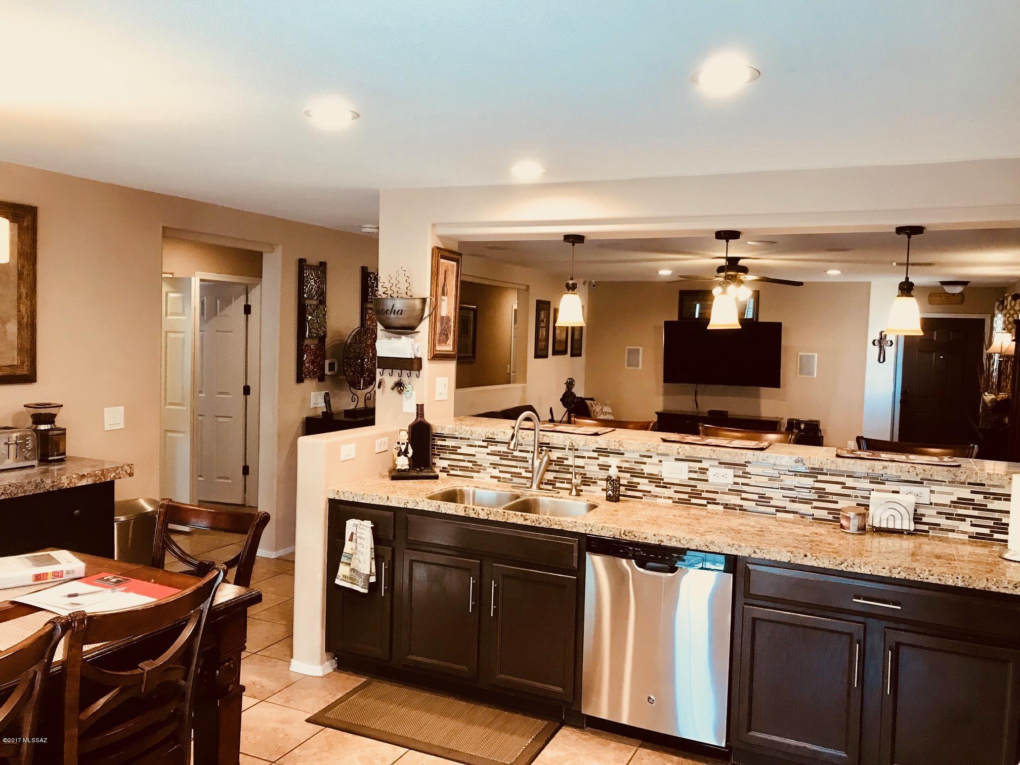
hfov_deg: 63.4
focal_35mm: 28
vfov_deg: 49.7
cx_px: 510
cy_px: 382
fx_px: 825
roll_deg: -1.9
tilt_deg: -3.2
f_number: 1.8
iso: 40
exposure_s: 1/30
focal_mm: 3.99
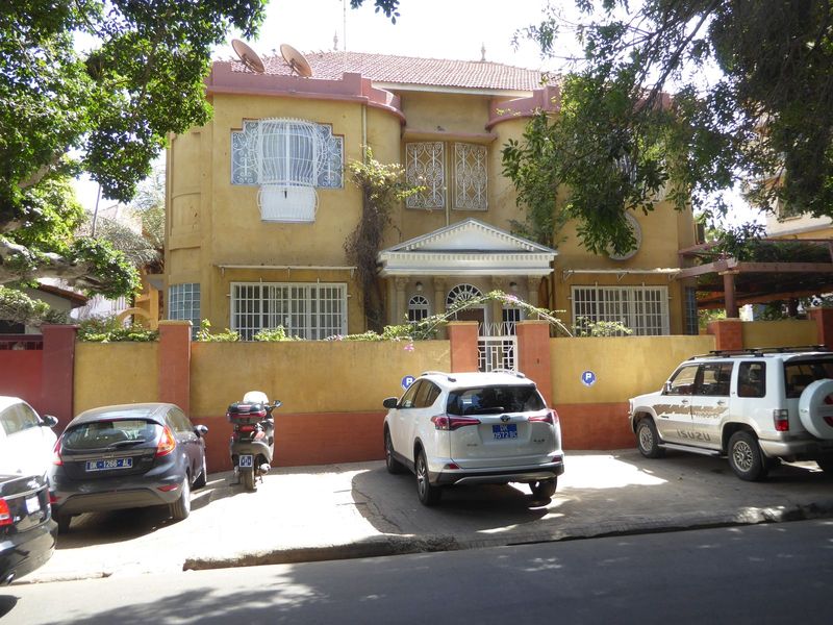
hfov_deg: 56.8
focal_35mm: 32
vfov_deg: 44.2
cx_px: 416
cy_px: 312
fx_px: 770
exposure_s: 1/125
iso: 80
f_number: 3.5
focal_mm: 5.4
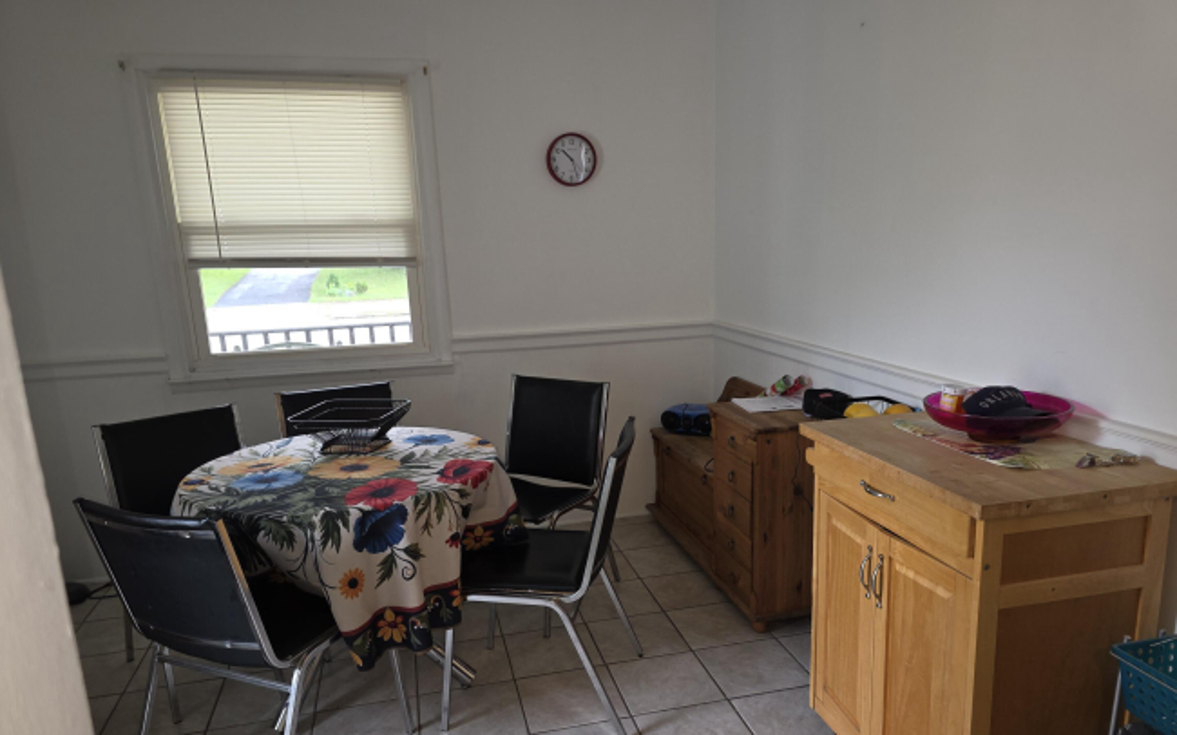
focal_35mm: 25
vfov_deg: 49.1
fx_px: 802
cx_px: 595
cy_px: 427
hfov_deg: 72.6
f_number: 1.7
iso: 80
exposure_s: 1/60
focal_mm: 6.3
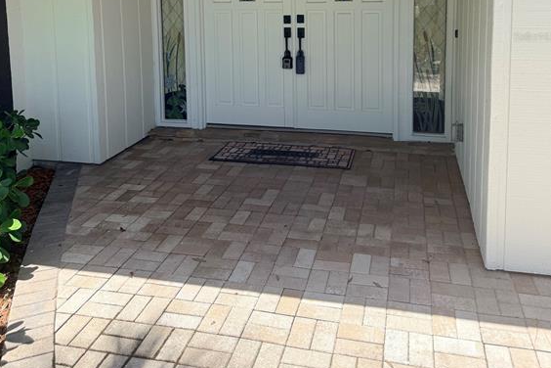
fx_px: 520
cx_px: 276
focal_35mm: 34
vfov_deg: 36.4
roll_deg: -0.9
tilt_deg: -3.8
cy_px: 36
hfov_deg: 55.8
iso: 100
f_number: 1.78
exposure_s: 1/2232
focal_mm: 6.76
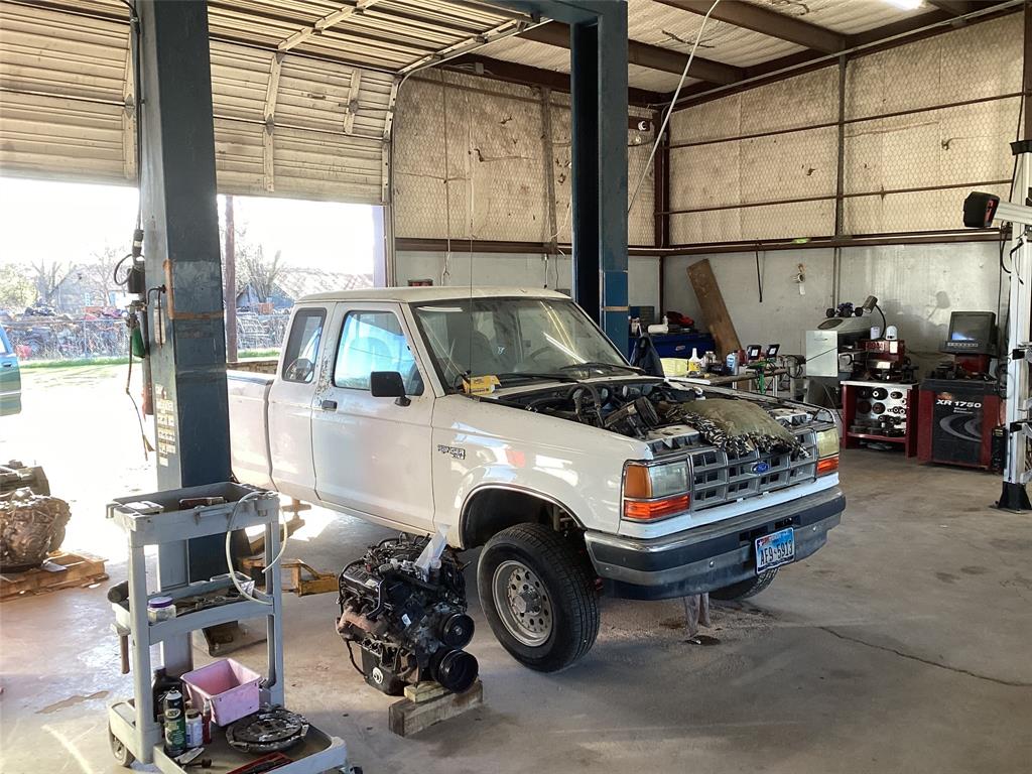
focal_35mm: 31
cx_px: 516
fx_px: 924
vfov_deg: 45.4
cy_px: 387
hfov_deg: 58.4
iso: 80
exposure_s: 1/120
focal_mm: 3.3
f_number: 2.4
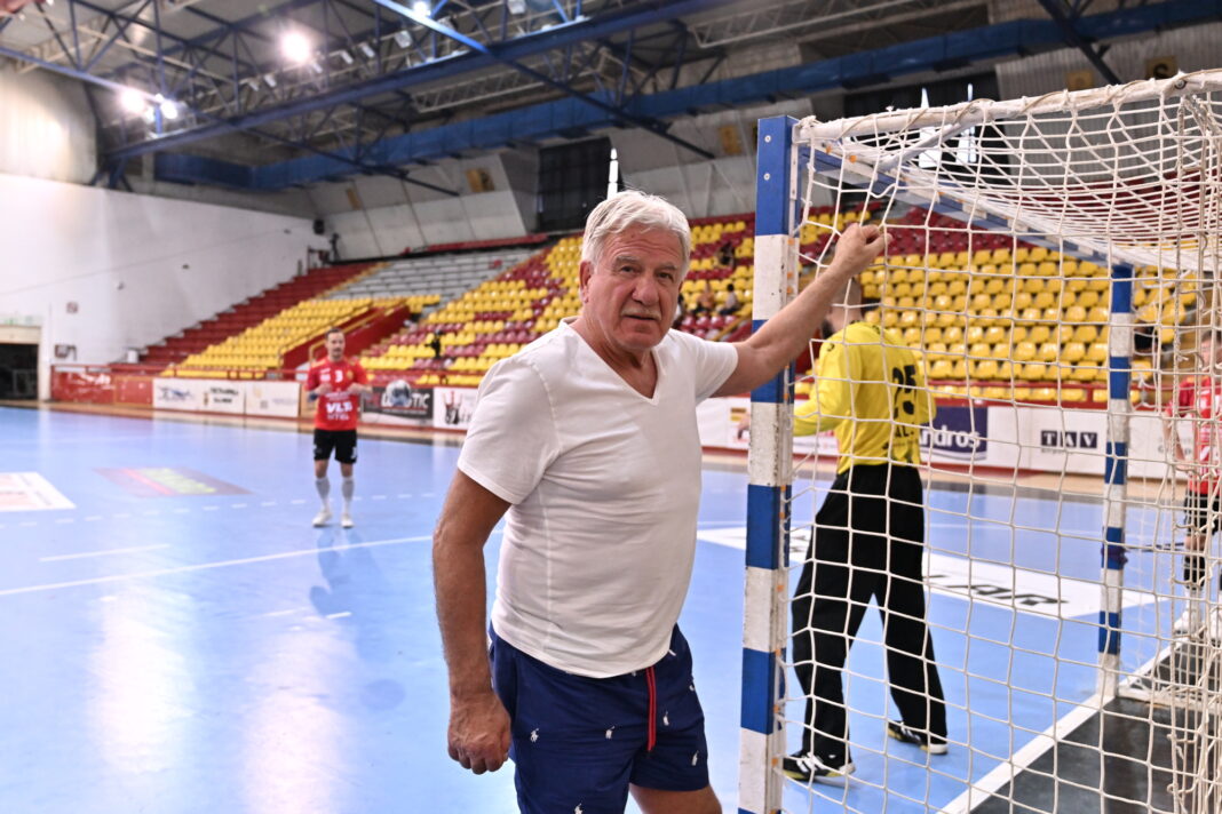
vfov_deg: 42.3
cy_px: 407
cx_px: 611
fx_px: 1052
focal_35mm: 31
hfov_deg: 60.3
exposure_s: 1/250
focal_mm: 31
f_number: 4
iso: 2500
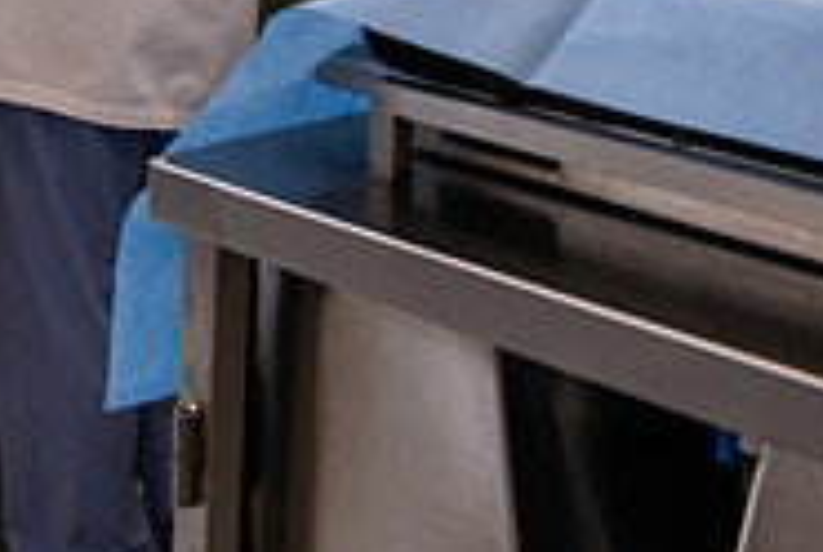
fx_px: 2221
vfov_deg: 13.5
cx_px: -209
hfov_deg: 19.5
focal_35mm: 97
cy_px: -234
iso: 500
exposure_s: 1/200
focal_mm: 31
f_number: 4
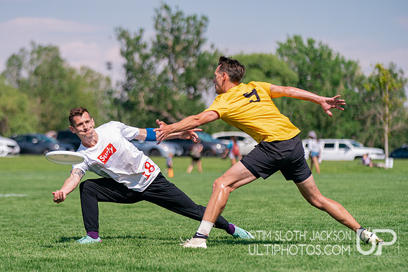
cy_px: 179
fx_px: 2031
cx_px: 178
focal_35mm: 179
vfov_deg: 7.7
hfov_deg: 11.5
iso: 640
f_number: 2.8
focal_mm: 121
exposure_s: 1/12800
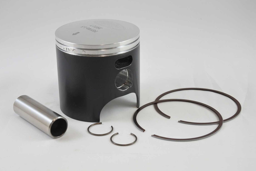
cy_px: 86
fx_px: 427
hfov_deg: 33.4
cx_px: 128
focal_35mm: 60
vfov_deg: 22.6
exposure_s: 1/125
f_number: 4.8
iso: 500
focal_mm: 22.3
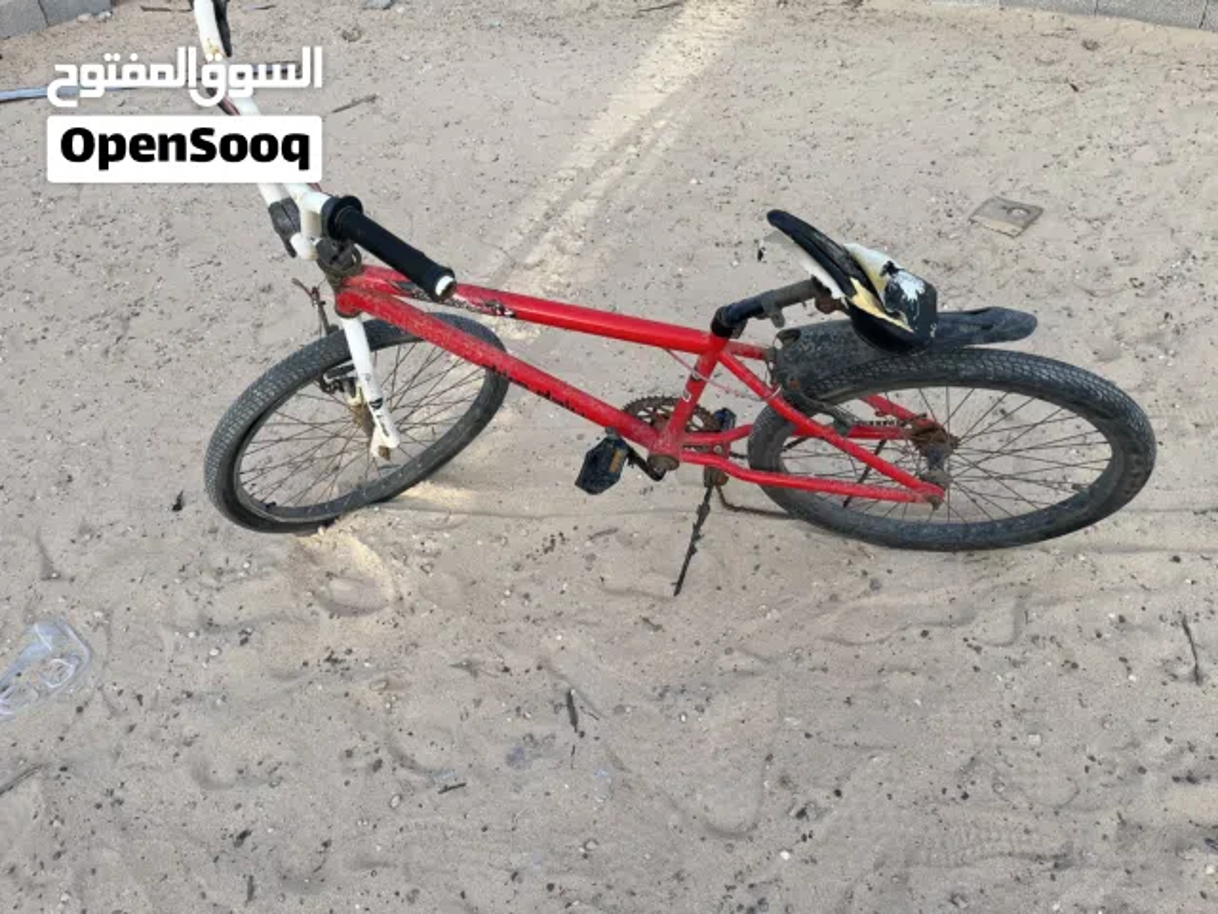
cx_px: 609
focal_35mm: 26
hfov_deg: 67.3
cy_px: 457
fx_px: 915
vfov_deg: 53.1
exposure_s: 1/631
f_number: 1.6
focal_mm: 5.1
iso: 50
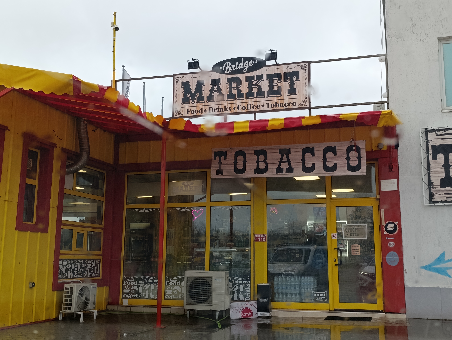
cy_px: 170
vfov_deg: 59.0
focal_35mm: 23
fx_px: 301
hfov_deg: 73.8
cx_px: 226
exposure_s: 1/100
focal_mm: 6.14
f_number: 1.6
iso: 64
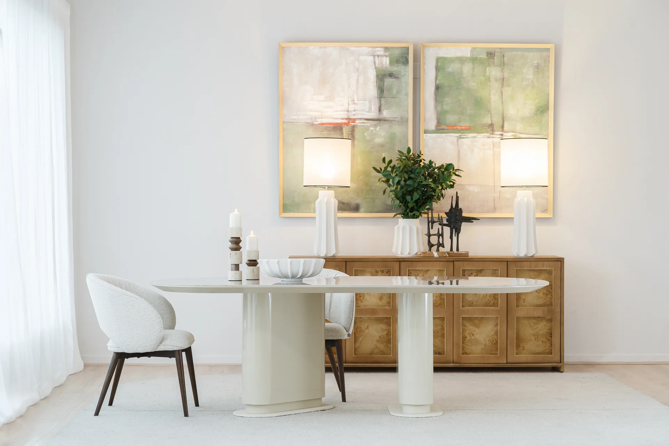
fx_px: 1579
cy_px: 223
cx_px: 334
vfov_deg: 16.1
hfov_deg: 23.9
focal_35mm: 85
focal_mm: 85
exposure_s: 1/30
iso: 1000
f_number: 6.3
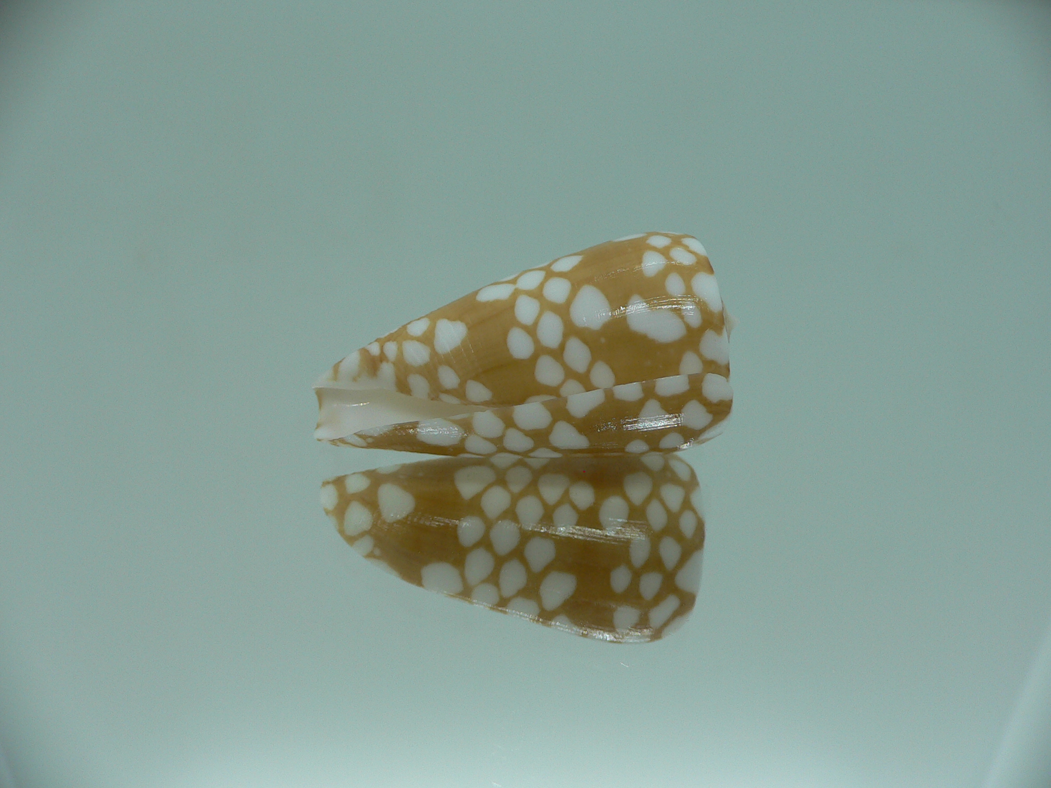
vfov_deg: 40.7
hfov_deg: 52.6
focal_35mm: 35
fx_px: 1063
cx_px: 526
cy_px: 394
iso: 80
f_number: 2.8
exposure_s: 1/60
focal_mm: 4.6
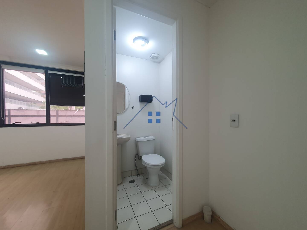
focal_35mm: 13
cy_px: 115
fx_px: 115
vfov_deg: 89.9
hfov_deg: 106.2
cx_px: 154
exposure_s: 1/60
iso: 160
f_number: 2.2
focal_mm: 1.8
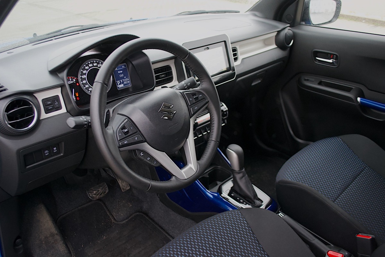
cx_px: 192
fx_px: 321
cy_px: 128
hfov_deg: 61.9
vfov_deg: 43.6
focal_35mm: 30
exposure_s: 1/60
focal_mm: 20
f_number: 3.8
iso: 1100
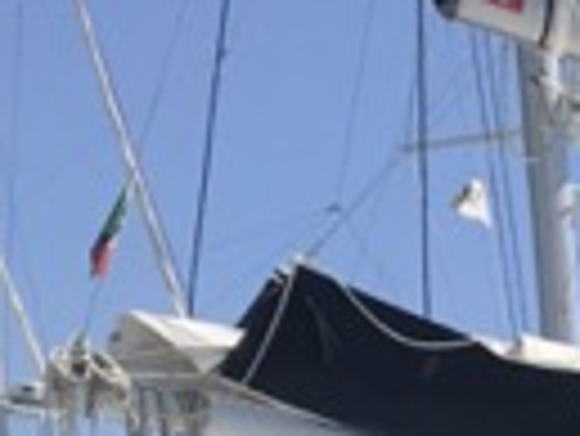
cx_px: 1637
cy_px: 1299
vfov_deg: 7.6
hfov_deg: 9.4
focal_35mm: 173
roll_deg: -1.4
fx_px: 2901
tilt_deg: -3.9
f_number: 1.8
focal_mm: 3.99
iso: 20
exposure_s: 1/3096
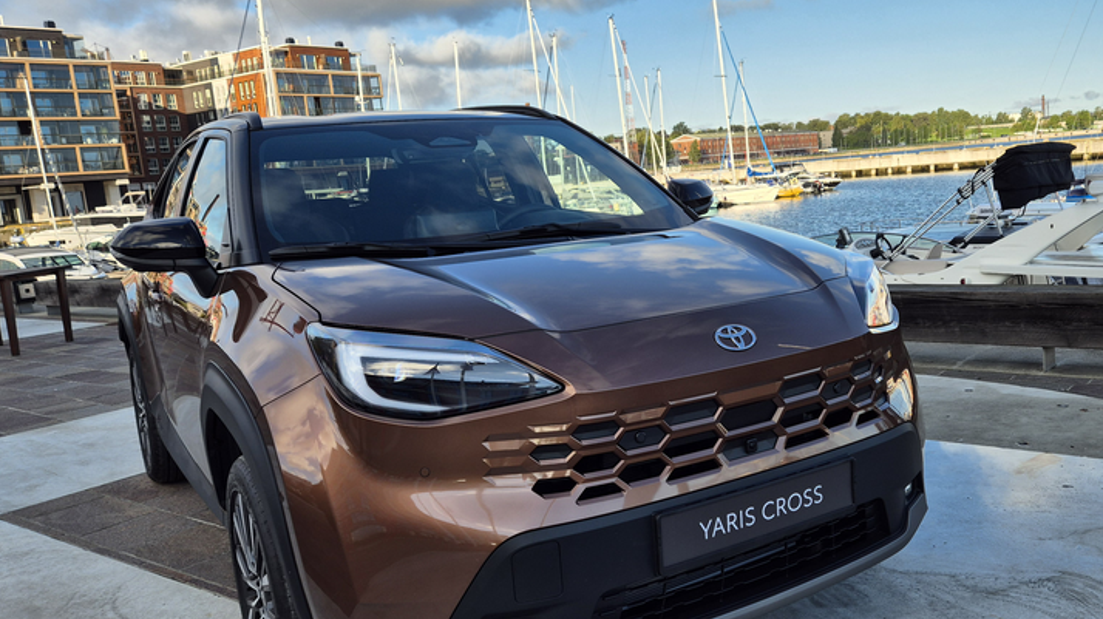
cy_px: 322
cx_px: 674
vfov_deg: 35.6
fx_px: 965
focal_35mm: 33
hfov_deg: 58.9
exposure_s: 1/1204
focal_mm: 5.4
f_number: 1.8
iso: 25
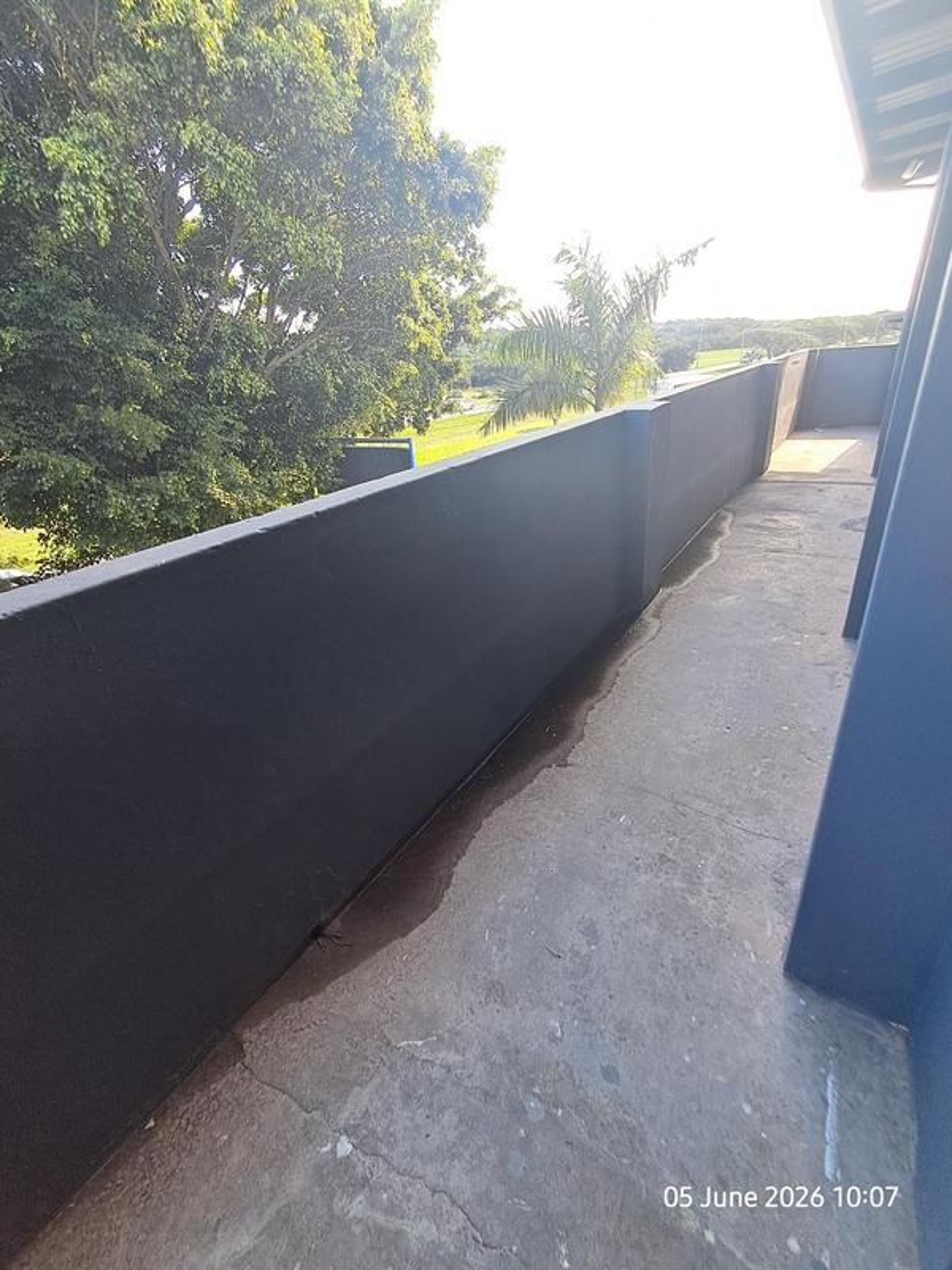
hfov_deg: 78.1
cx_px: 476
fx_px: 587
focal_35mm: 16
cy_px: 635
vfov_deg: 94.5
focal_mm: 1.64
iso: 40
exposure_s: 1/168
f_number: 2.2
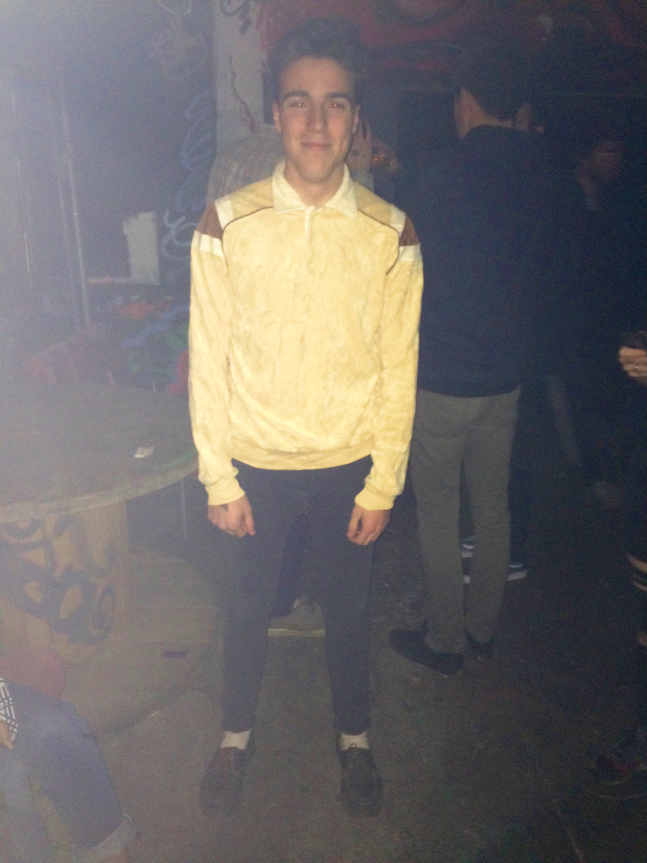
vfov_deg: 61.7
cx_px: 324
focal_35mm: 29
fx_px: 723
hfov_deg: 48.2
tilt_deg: -19.5
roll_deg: -0.8
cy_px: 432
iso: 160
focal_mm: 4.15
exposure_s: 1/17
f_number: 2.2
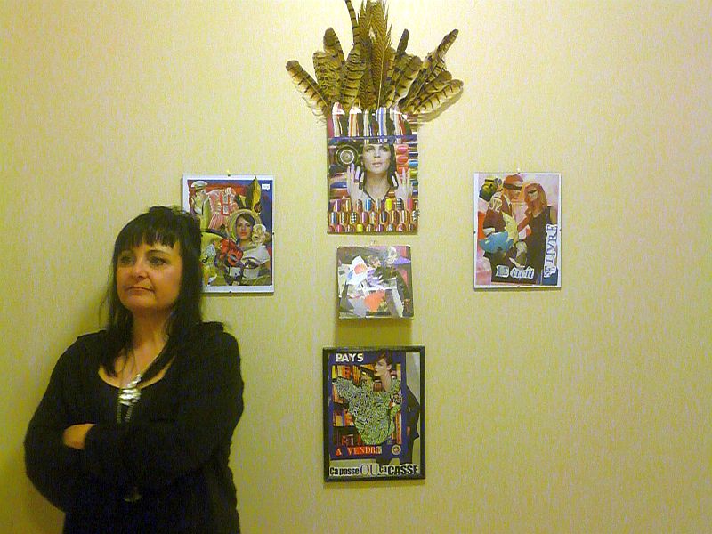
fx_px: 987
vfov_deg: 30.3
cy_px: 267
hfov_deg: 39.7
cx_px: 356
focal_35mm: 48
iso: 800
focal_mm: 8
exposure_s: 1/30
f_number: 4.2
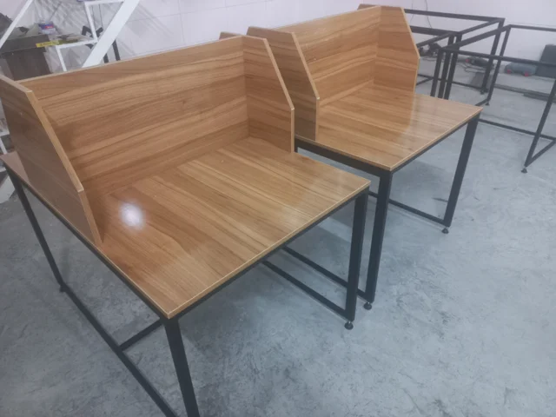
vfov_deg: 54.9
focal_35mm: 25
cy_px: 208
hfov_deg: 69.4
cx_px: 278
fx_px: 402
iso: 400
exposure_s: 1/25
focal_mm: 4.6
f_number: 1.8
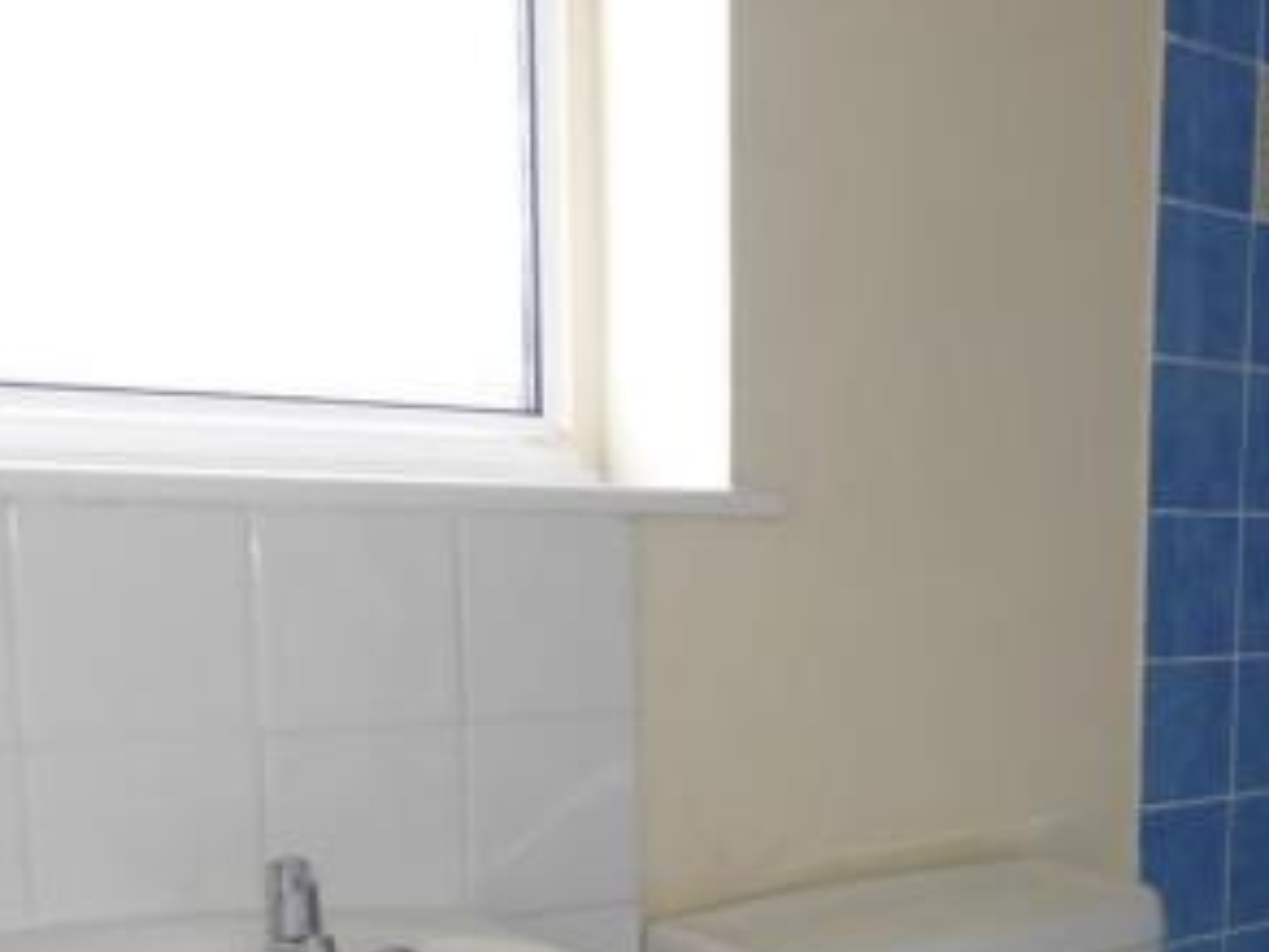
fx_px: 1760
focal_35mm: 48
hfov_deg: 38.5
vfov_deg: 29.1
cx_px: 976
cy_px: 841
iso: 125
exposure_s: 1/60
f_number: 3.3
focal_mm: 4.3
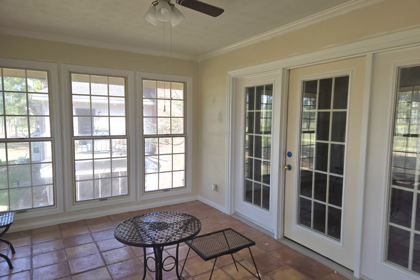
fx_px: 280
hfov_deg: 73.7
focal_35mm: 24
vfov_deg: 53.1
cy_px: 142
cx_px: 210
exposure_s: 1/161
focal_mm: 5.4
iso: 25
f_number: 1.8
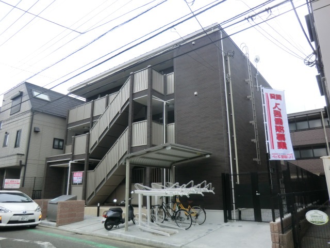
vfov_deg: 56.8
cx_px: 165
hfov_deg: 71.6
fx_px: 229
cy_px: 124
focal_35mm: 24
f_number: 3.2
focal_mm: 4.3
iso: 80
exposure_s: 1/160
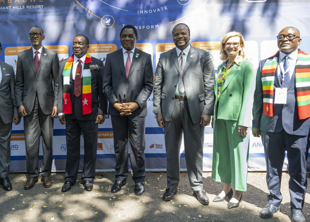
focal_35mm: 35
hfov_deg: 52.6
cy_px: 92
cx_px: 112
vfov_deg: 39.5
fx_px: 309
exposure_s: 1/160
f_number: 3.5
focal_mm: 24
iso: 160
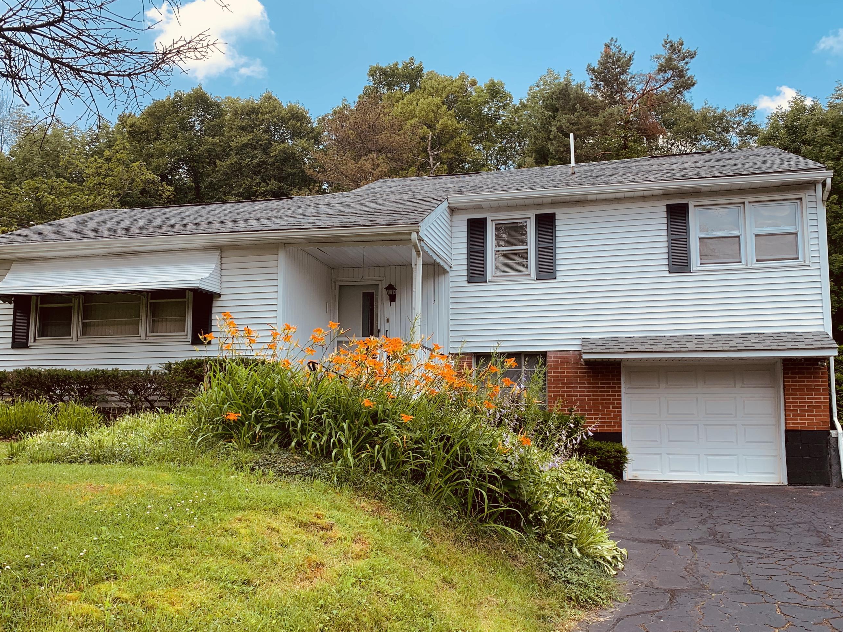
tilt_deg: +6.5
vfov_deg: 46.7
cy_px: 353
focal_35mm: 30
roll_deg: +0.2
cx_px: 422
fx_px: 731
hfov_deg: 60.0
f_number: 1.8
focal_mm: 4.25
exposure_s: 1/864
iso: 25
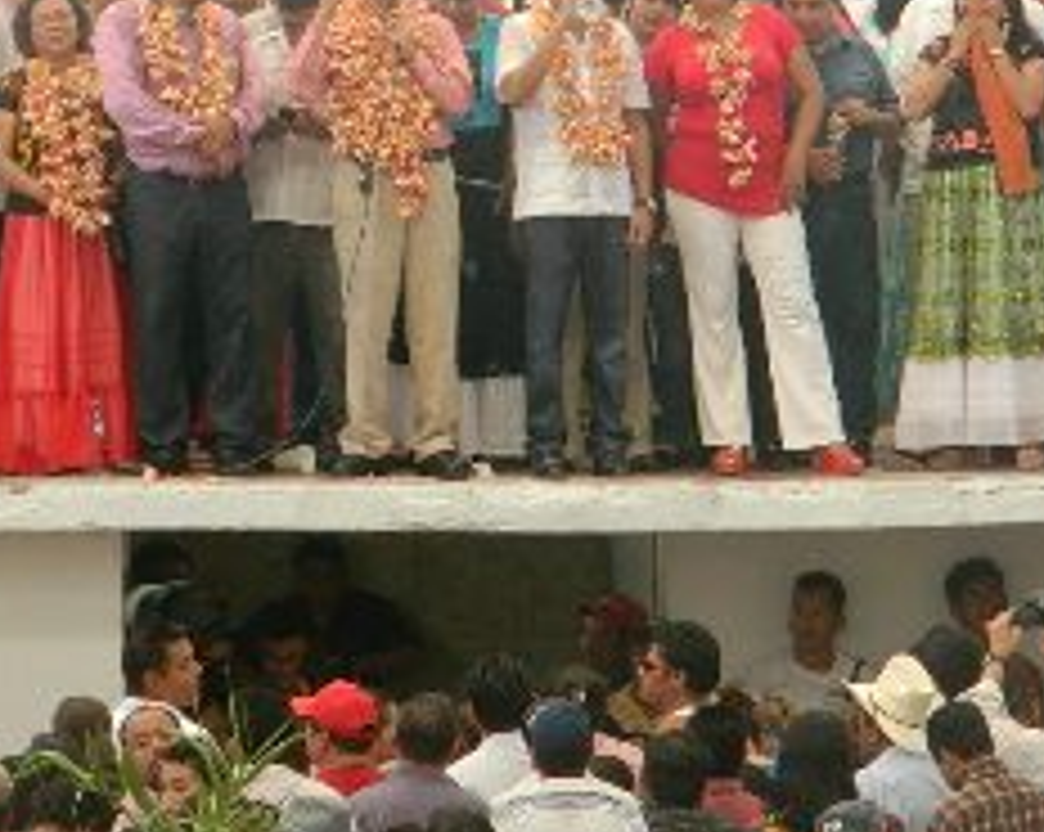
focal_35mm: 417
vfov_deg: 3.7
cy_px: 256
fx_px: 12868
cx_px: 392
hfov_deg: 4.6
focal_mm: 39.7
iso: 180
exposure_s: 1/40
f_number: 5.4
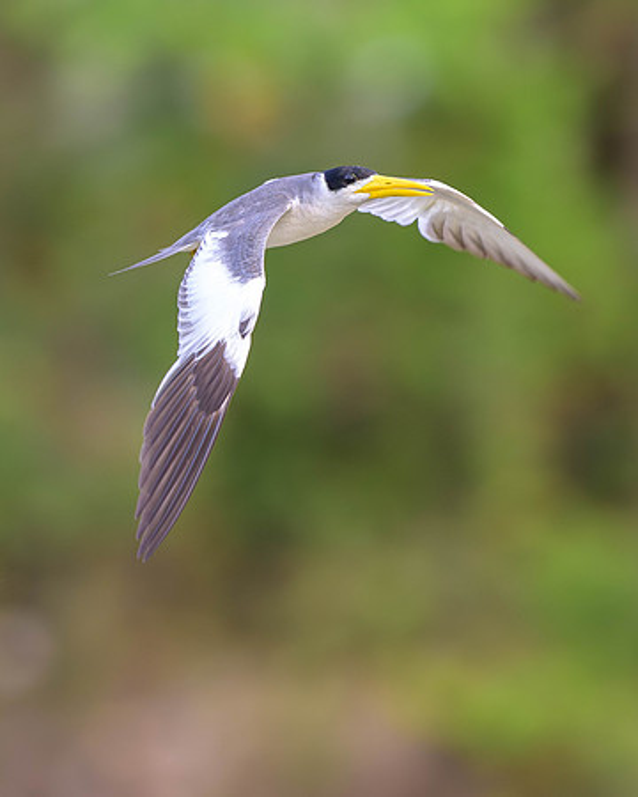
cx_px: 342
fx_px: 21166
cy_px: 431
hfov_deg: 1.7
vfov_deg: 2.2
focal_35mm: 897
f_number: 4
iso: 900
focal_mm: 400
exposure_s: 1/400
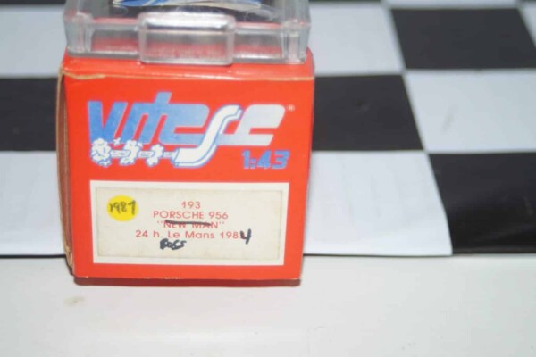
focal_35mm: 90
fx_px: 1340
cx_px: 268
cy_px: 178
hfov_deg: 22.6
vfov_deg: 15.2
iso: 250
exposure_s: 1/125
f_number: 5.6
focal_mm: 60
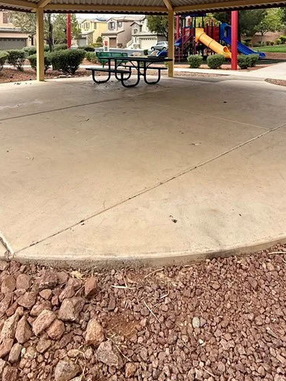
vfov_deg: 56.3
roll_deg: -0.3
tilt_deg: +0.2
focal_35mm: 28
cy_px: 51
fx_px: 308
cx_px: 147
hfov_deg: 49.7
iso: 50
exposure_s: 1/664
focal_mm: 2.22
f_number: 2.2
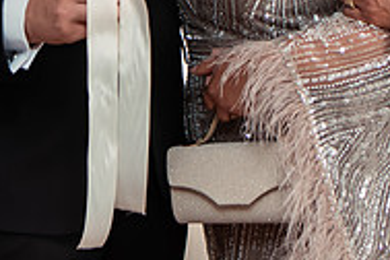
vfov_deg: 11.3
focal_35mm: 117
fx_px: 1267
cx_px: 180
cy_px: -117
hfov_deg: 17.5
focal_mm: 35
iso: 500
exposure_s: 1/250
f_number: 2.8
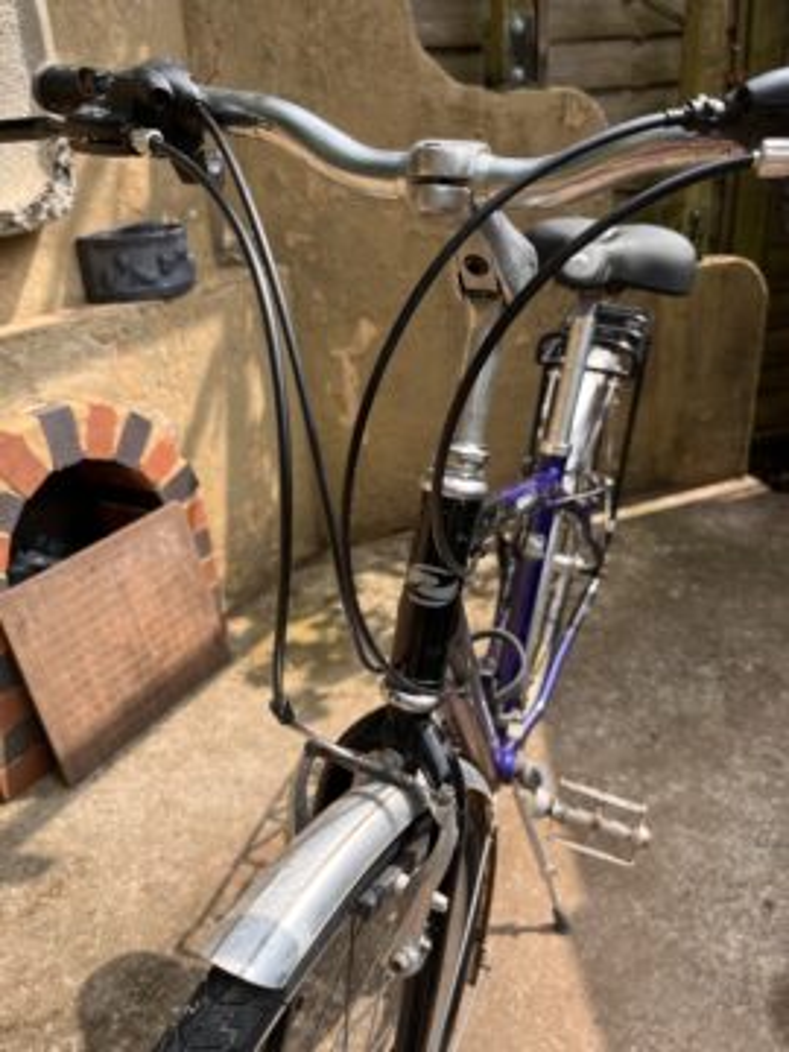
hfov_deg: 53.1
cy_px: 526
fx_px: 790
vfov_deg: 67.3
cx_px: 394
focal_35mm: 26
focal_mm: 5.1
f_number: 1.6
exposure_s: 1/1046
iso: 50
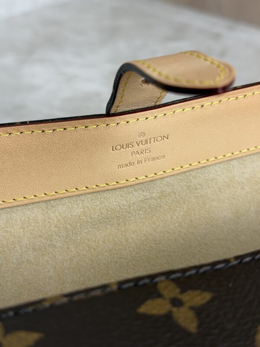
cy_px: 174
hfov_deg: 30.3
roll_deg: -1.1
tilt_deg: -35.5
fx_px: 481
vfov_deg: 39.7
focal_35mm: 48
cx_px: 130
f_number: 1.78
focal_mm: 6.76
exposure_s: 1/120
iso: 50
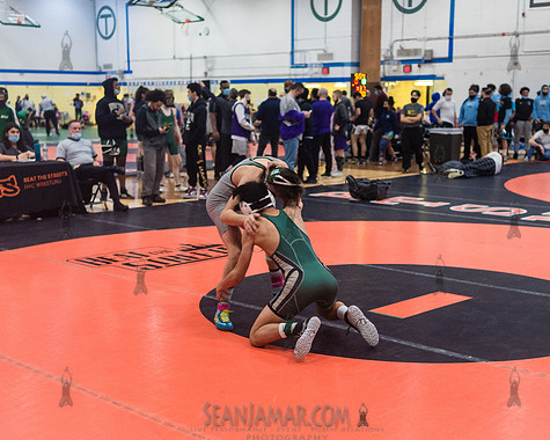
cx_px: 286
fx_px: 830
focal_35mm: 51
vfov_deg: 29.6
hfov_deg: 36.7
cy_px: 267
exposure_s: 1/250
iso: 4000
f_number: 3.2
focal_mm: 35
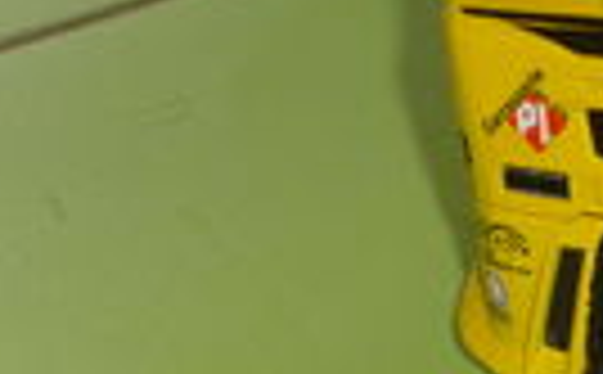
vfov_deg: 6.5
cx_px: 608
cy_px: 45
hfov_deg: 10.4
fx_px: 3278
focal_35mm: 200
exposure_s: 1/60
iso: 200
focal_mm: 11.2
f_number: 4.7
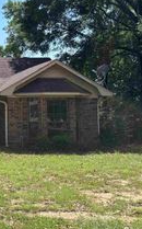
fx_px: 410
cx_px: -102
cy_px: 88
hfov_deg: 16.8
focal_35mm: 66
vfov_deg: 31.0
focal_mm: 5.96
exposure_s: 1/2151
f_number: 1.6
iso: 50
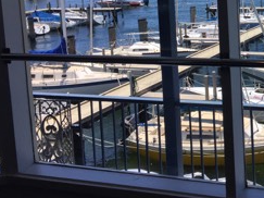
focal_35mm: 62
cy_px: 1
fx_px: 473
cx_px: 280
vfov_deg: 22.7
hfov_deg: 28.7
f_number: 2.2
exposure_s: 1/1130
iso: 32
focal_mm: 4.15
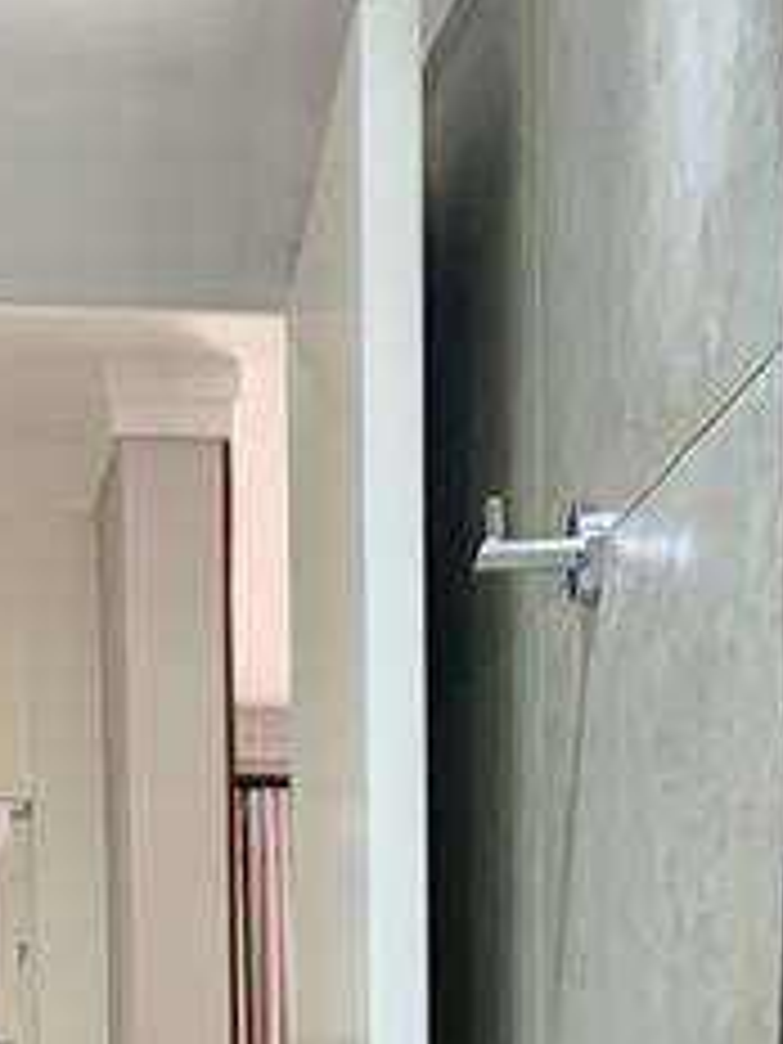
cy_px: 2412
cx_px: 324
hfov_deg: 12.2
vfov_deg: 12.9
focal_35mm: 121
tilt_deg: -12.9
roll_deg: +1.3
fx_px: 3649
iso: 50
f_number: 1.8
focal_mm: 4.25
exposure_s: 1/60
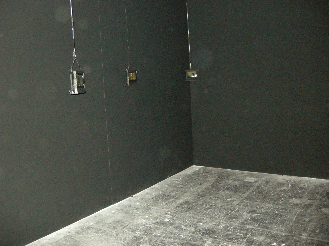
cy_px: 123
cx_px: 164
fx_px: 333
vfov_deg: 40.7
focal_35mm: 35
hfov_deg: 52.6
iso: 800
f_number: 2.7
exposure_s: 1/60
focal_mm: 7.5
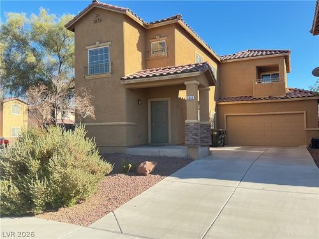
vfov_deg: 48.2
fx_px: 267
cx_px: 160
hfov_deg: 61.7
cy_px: 120
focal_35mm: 29
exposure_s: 1/599
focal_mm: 3
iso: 25
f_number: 1.8
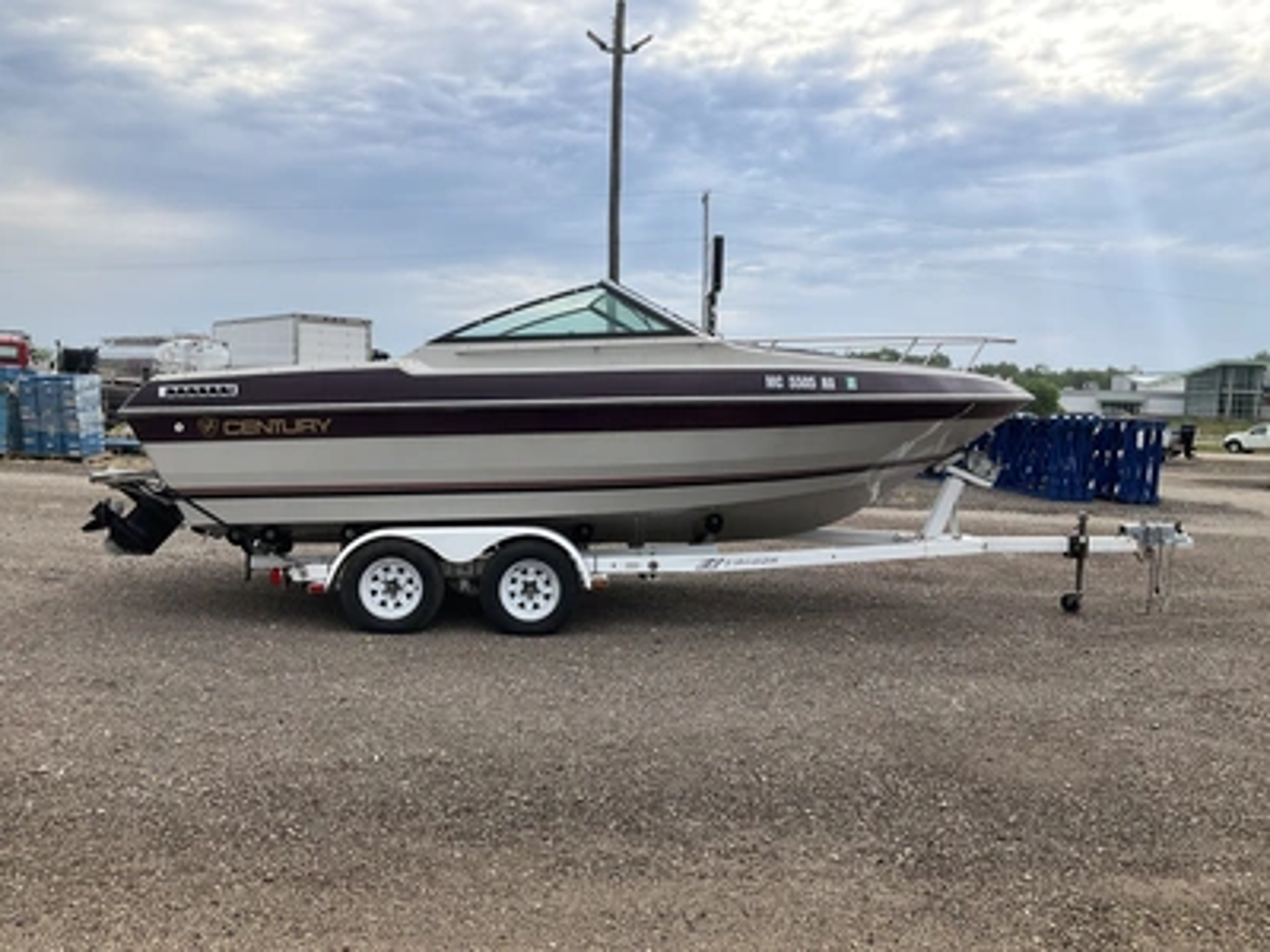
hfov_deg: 61.7
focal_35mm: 29
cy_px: 476
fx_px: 1064
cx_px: 635
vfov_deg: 48.2
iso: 25
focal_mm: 3
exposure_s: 1/883
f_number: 1.8
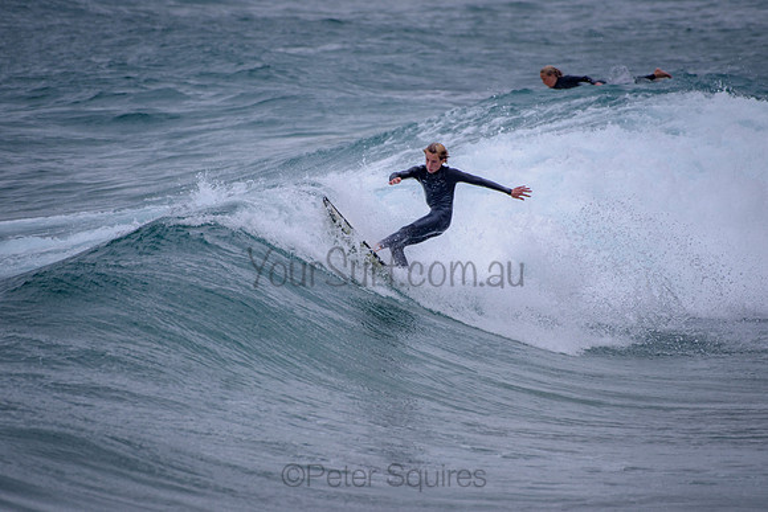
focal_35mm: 613
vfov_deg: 2.2
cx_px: 397
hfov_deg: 3.4
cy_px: 242
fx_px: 13081
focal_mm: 500
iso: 180
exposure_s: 1/2000
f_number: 5.6
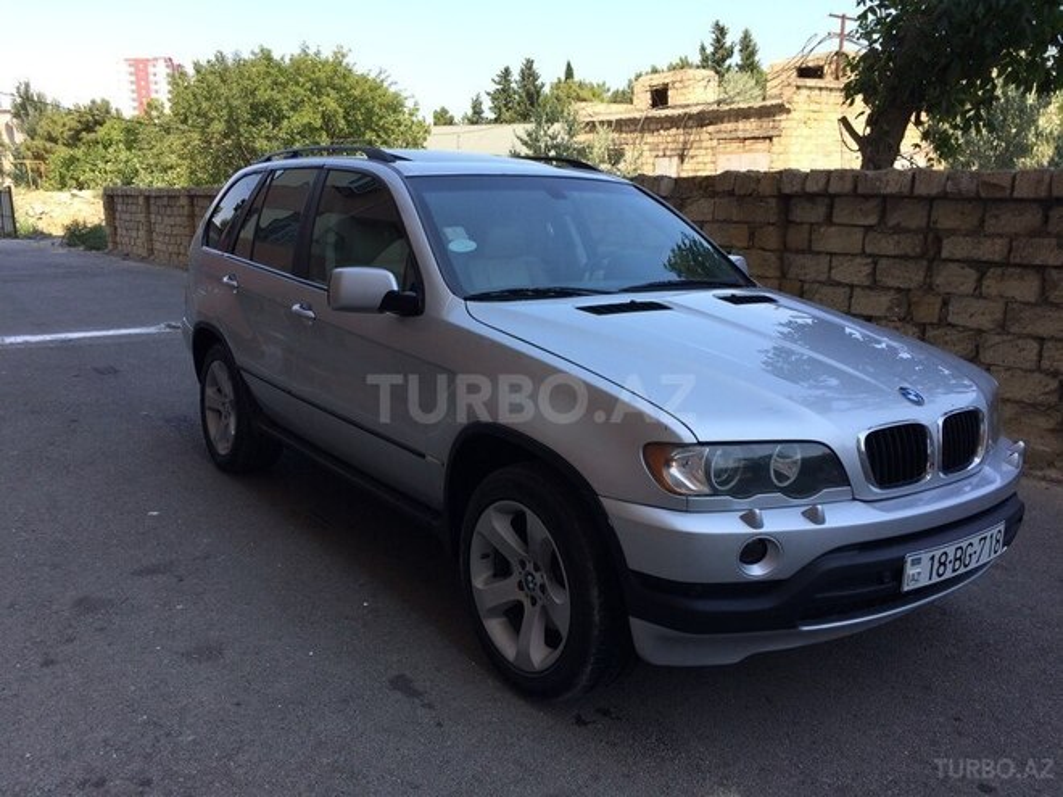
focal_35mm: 29
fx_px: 891
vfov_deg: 48.2
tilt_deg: -13.1
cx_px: 532
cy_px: 398
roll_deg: +1.0
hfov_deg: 61.7
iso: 32
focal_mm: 4.15
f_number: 2.2
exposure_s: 1/695
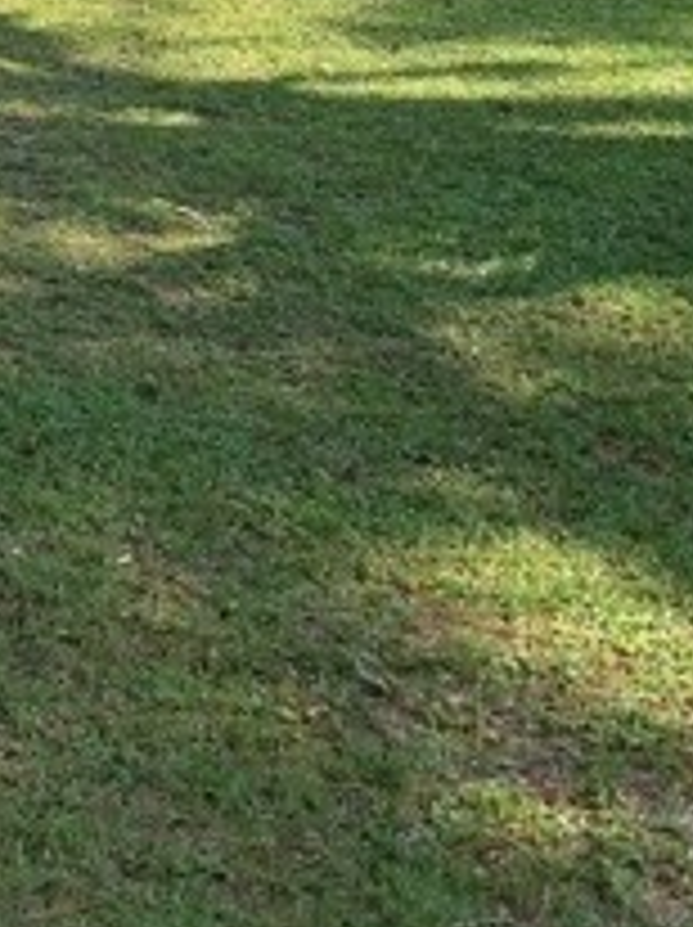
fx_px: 2595
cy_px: -382
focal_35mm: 97
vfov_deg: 18.4
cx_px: -252
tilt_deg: +1.8
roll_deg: -1.9
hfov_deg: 14.5
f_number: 1.8
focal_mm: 4.25
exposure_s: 1/945
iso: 25
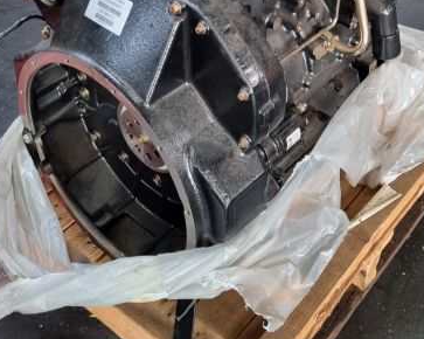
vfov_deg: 25.7
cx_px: 242
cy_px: -6
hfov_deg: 33.5
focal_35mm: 56
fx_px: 702
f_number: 1.8
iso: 320
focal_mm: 5.4
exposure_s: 1/50
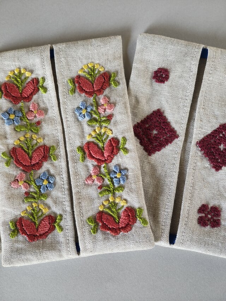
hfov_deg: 29.1
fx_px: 435
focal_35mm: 50
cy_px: 150
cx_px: 113
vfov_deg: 38.2
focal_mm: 7.1
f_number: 2
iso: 688
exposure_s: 1/100
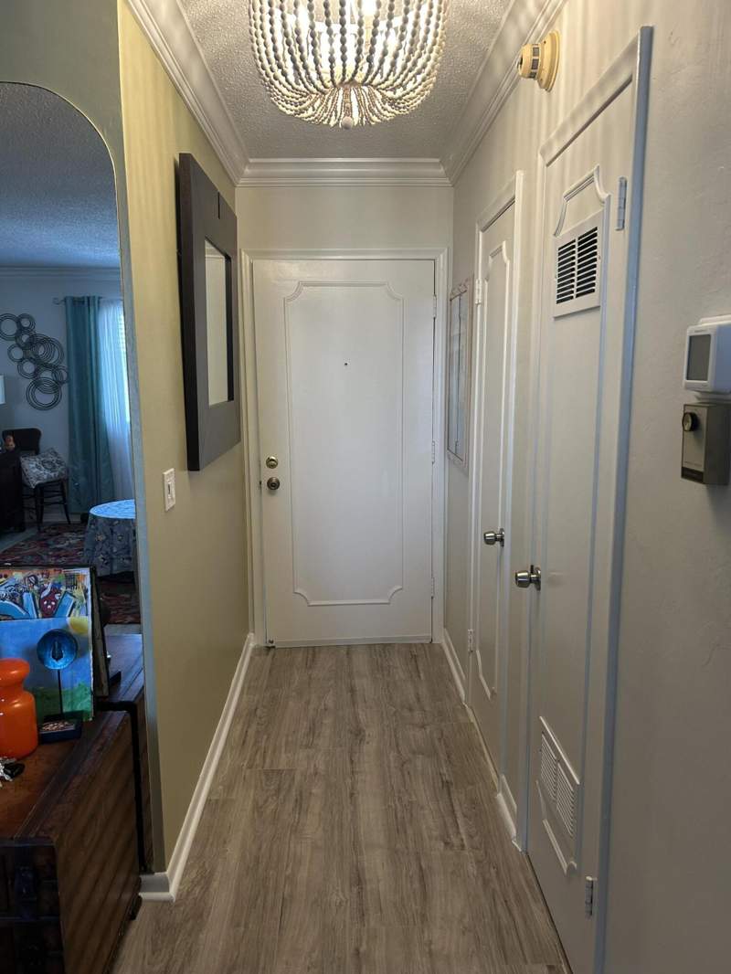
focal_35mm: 26
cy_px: 487
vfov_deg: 67.3
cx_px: 366
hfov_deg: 53.1
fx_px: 732
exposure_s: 1/60
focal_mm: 5.7
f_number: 1.5
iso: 125
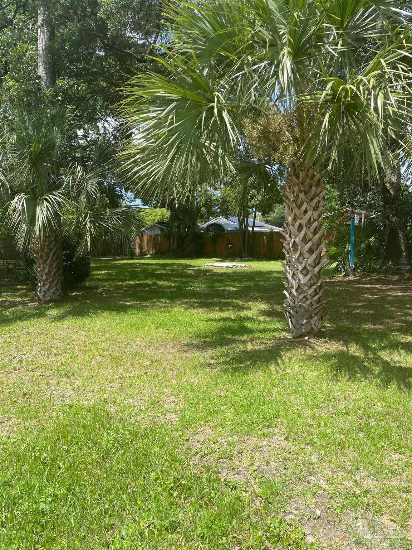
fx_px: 413
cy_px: 275
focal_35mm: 26
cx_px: 206
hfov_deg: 53.1
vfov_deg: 67.3
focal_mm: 4.2
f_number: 1.6
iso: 32
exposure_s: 1/1553
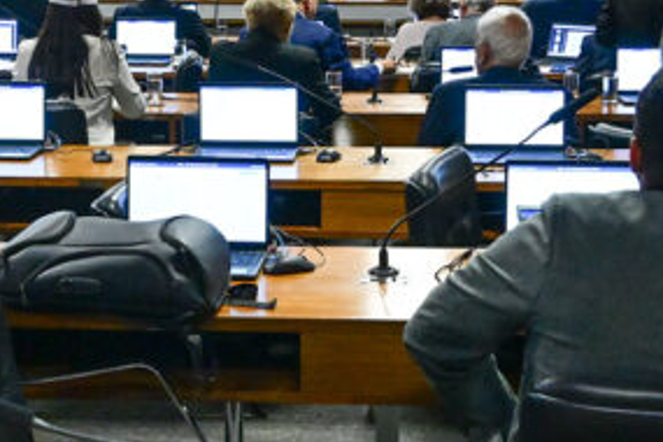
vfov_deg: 25.3
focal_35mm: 53
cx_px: 449
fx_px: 976
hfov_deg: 37.1
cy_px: 121
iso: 5000
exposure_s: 1/160
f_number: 5.6
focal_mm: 24
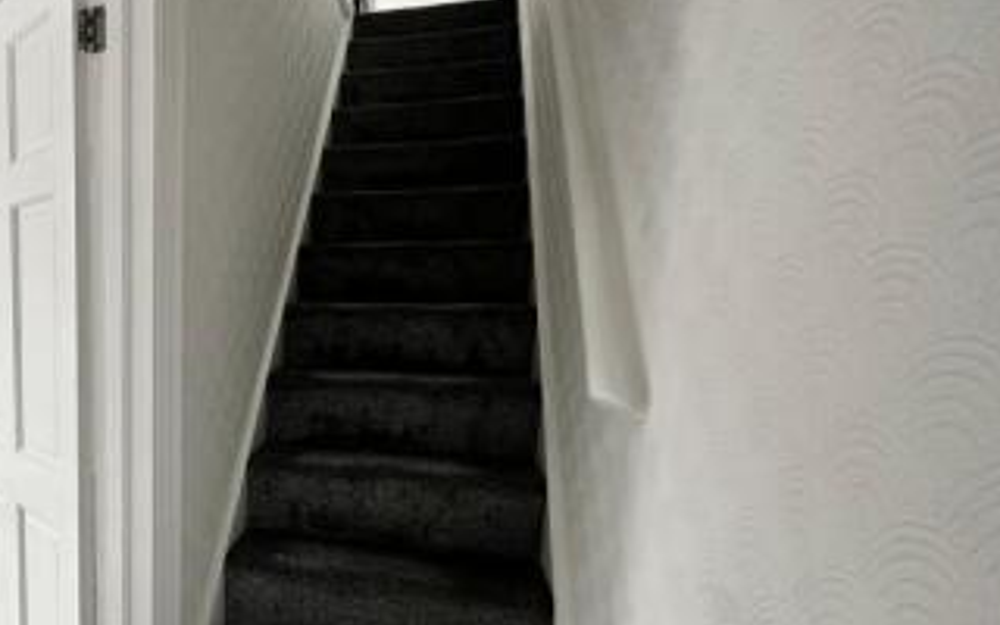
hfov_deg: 60.2
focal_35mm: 27
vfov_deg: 45.4
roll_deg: -0.2
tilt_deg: -9.1
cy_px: 411
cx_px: 139
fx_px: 736
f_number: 2.2
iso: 320
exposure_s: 1/65
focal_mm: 2.22
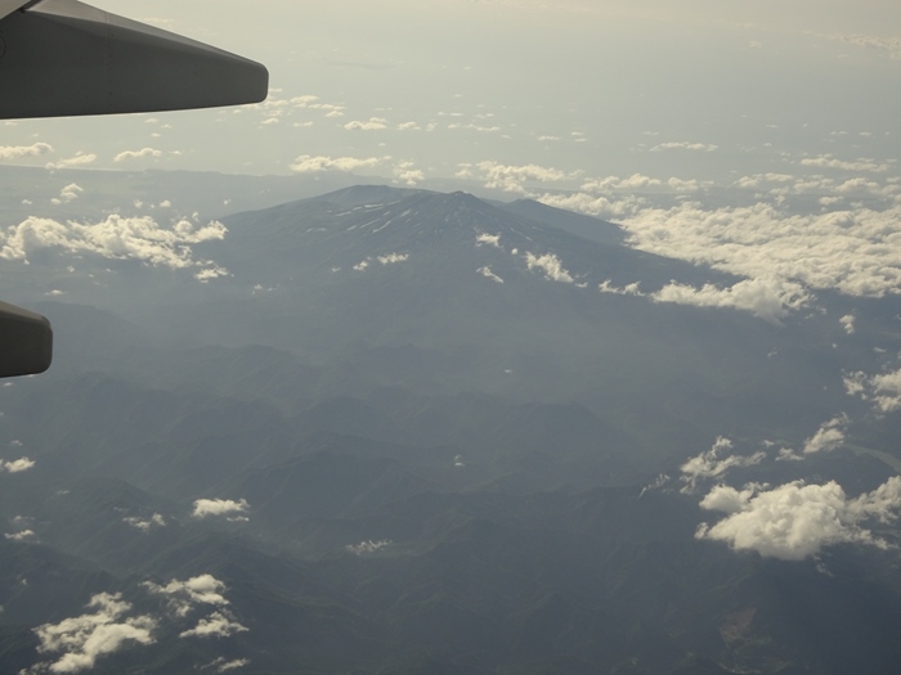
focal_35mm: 64
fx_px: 1666
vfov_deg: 22.9
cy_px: 338
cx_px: 450
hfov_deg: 30.3
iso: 80
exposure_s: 1/640
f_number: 4.5
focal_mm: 10.95
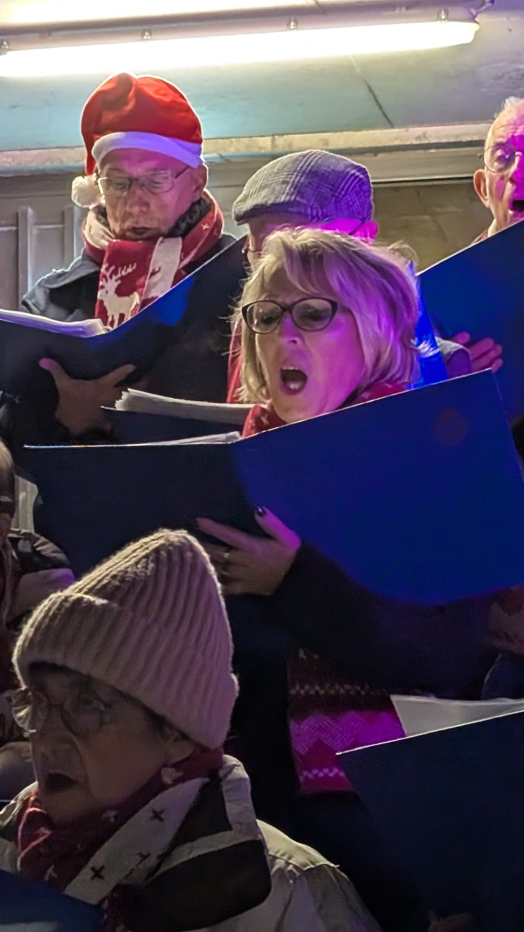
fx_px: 2767
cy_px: 472
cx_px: 51
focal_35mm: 112
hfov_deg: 10.8
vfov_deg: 19.1
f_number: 1.68
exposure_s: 1/100
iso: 525
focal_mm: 6.9
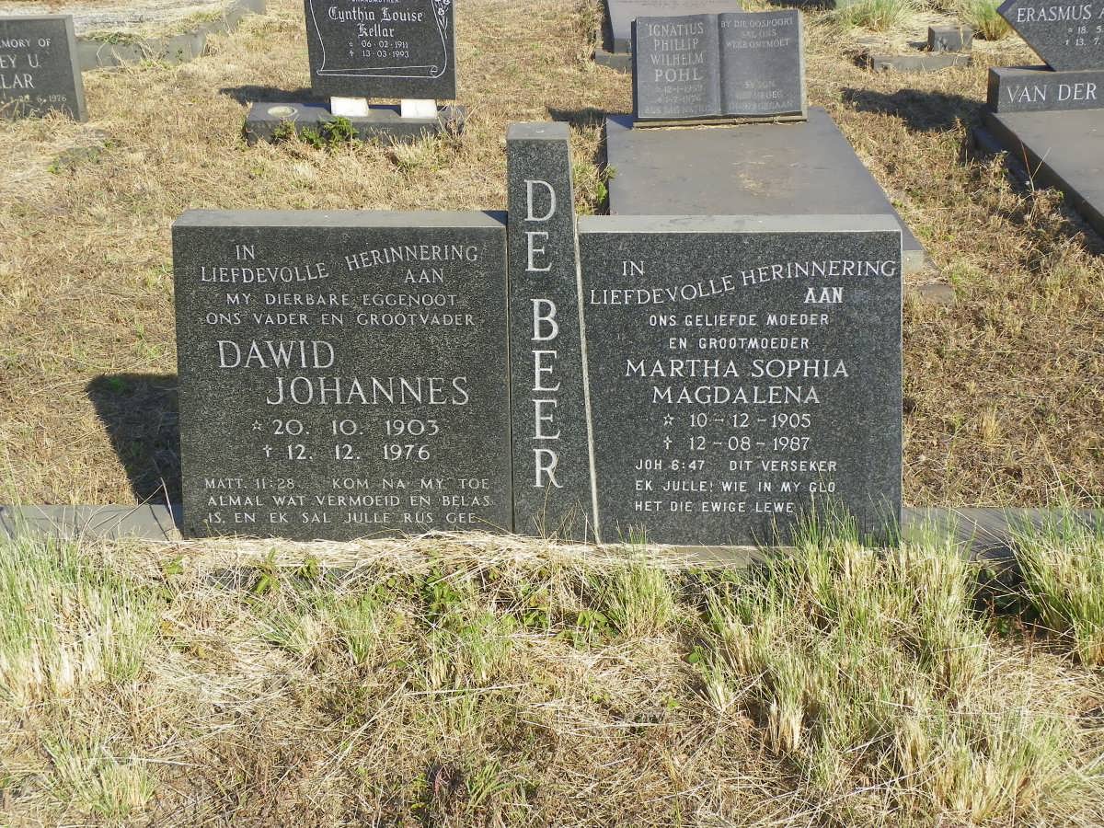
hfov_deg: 36.8
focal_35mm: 52
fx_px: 1658
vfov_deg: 28.0
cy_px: 414
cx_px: 552
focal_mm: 9.2
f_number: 5
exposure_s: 1/200
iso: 64
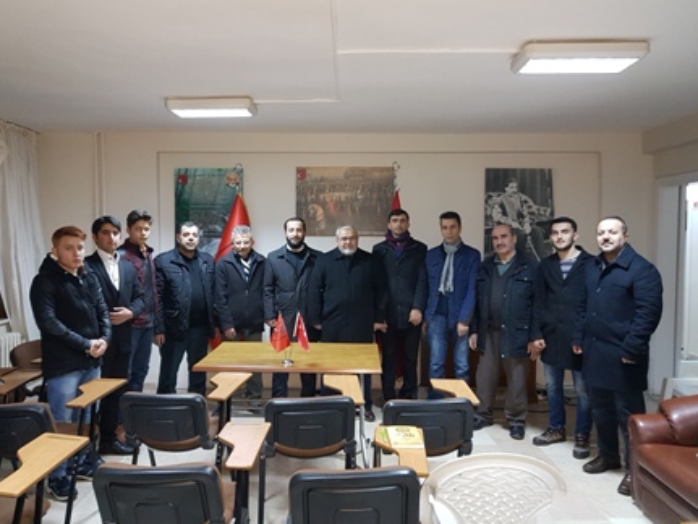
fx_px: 545
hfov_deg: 65.3
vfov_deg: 51.4
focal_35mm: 27
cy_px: 265
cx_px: 343
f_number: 1.7
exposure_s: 1/13
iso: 200
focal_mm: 4.2
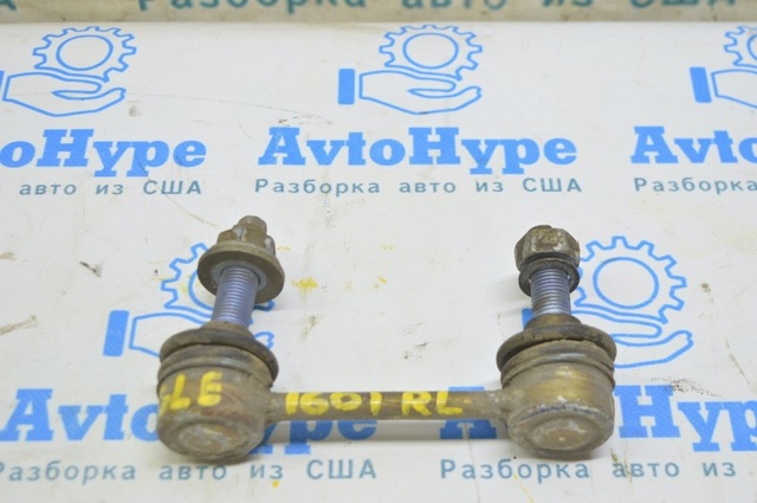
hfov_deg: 35.1
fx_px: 1197
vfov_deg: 23.7
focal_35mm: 57
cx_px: 378
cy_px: 252
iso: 400
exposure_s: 1/20
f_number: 5.6
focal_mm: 38
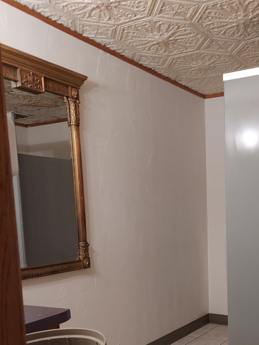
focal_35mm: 42
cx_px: 217
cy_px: 262
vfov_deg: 43.2
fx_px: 419
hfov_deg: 33.1
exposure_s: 1/40
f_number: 2
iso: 400
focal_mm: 4.6
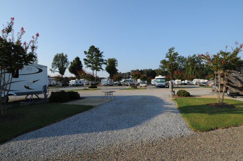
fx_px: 121
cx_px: 122
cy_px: 80
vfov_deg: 67.3
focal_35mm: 18
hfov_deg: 90.0
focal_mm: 12
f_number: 10
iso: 400
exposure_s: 1/400
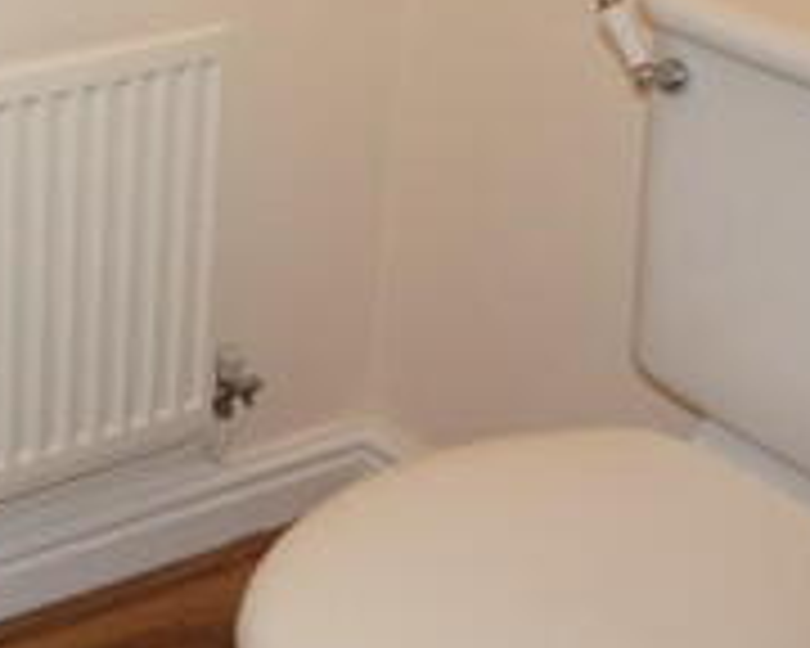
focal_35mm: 82
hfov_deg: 21.5
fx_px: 1966
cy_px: 133
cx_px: -176
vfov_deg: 18.6
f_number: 4
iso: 800
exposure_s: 1/160
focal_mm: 16
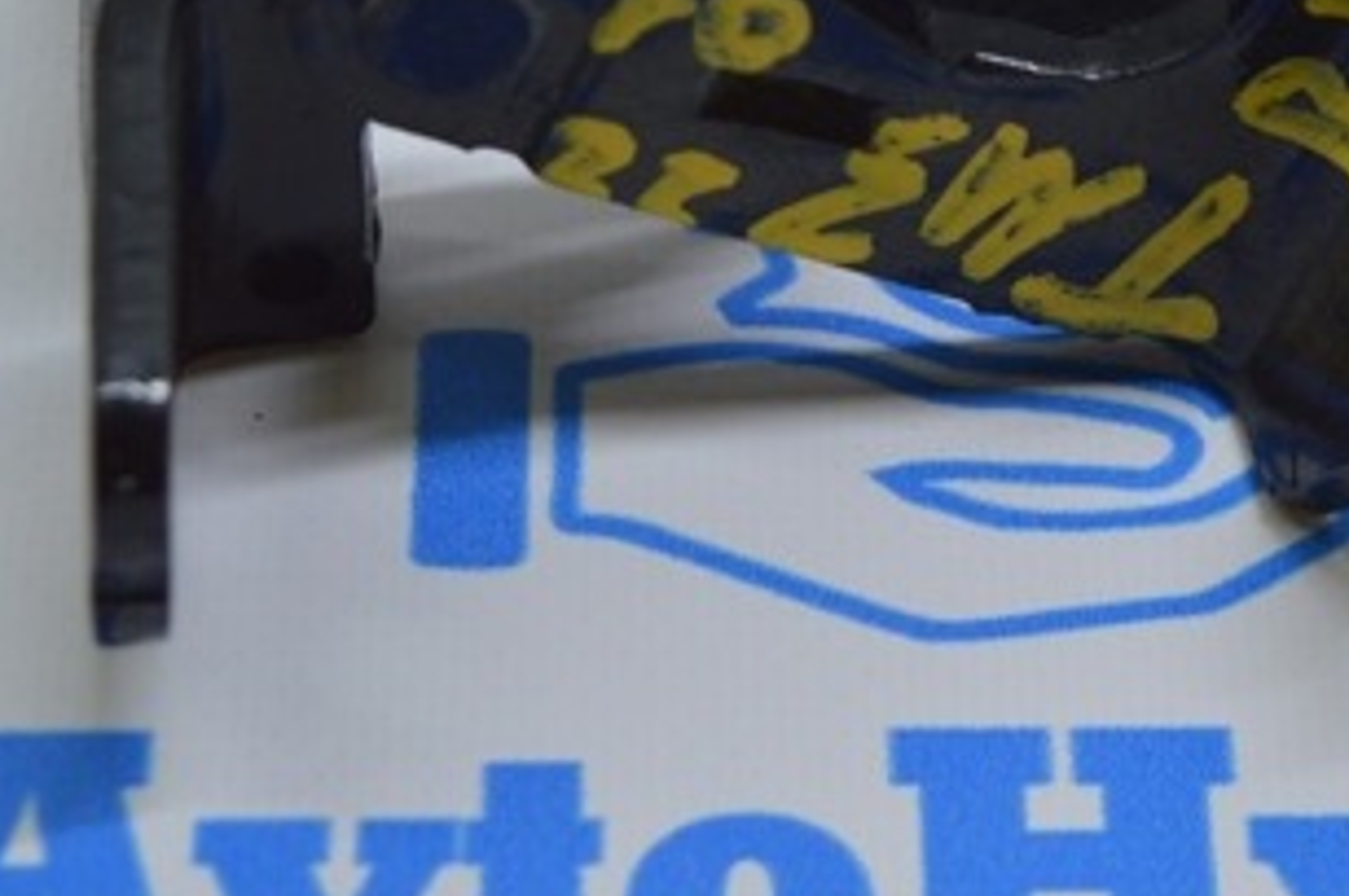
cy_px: 283
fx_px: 5615
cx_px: 835
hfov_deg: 13.7
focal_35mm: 150
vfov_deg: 9.1
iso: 400
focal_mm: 48
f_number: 5.3
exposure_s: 1/60
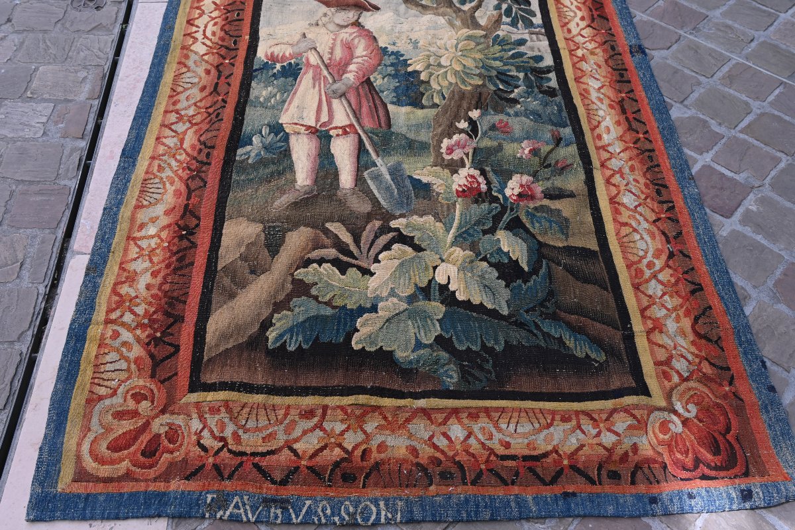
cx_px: 398
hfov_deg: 54.1
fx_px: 778
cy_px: 265
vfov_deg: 37.6
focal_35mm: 35
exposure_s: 1/160
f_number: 6.3
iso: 100
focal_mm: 23.5
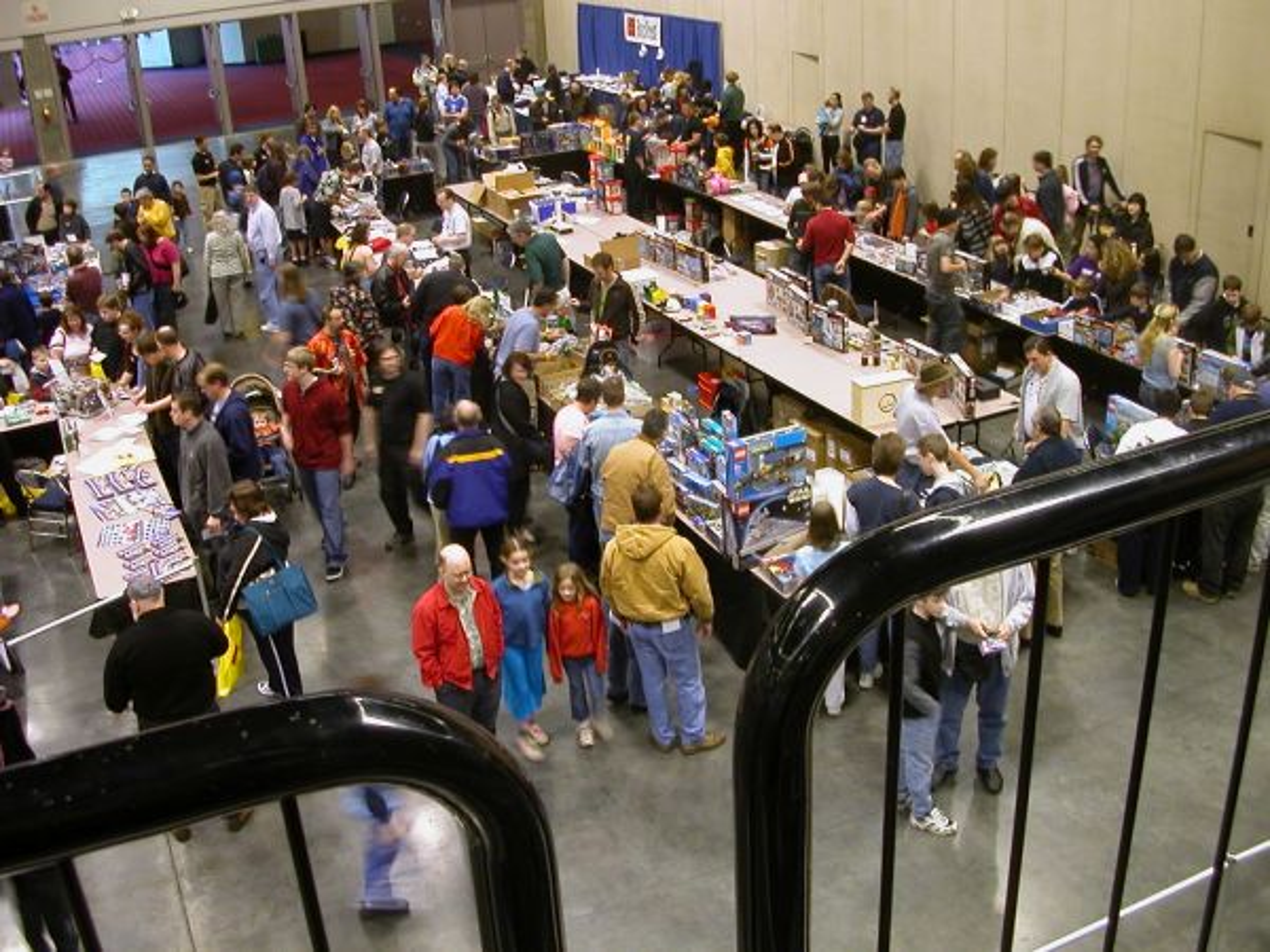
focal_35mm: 37
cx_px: 635
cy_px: 476
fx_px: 1357
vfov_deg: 38.7
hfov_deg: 50.1
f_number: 2.7
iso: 100
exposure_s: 1/8
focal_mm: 5.6
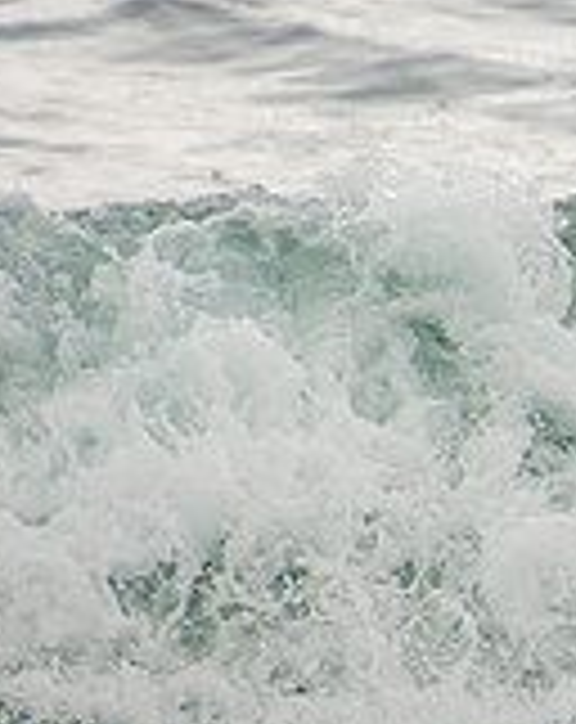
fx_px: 43530
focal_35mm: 2035
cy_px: 429
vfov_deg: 1.0
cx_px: 1125
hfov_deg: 0.8
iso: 280
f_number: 5.6
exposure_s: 1/1250
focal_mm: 400
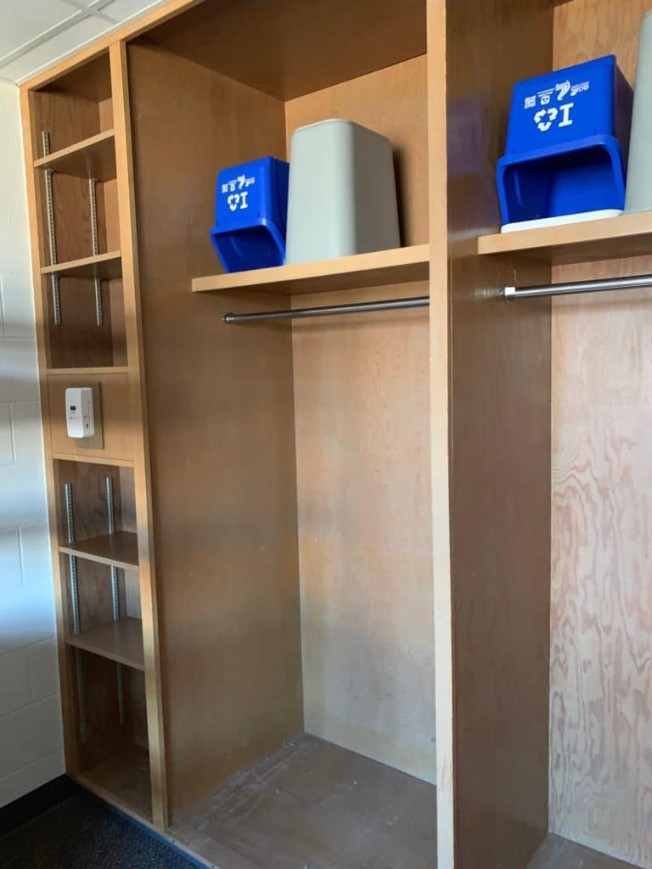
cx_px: 326
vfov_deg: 67.3
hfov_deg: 53.1
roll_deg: +2.6
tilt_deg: -5.0
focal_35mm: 26
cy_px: 434
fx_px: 653
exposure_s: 1/35
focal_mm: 4.25
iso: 400
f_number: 1.8
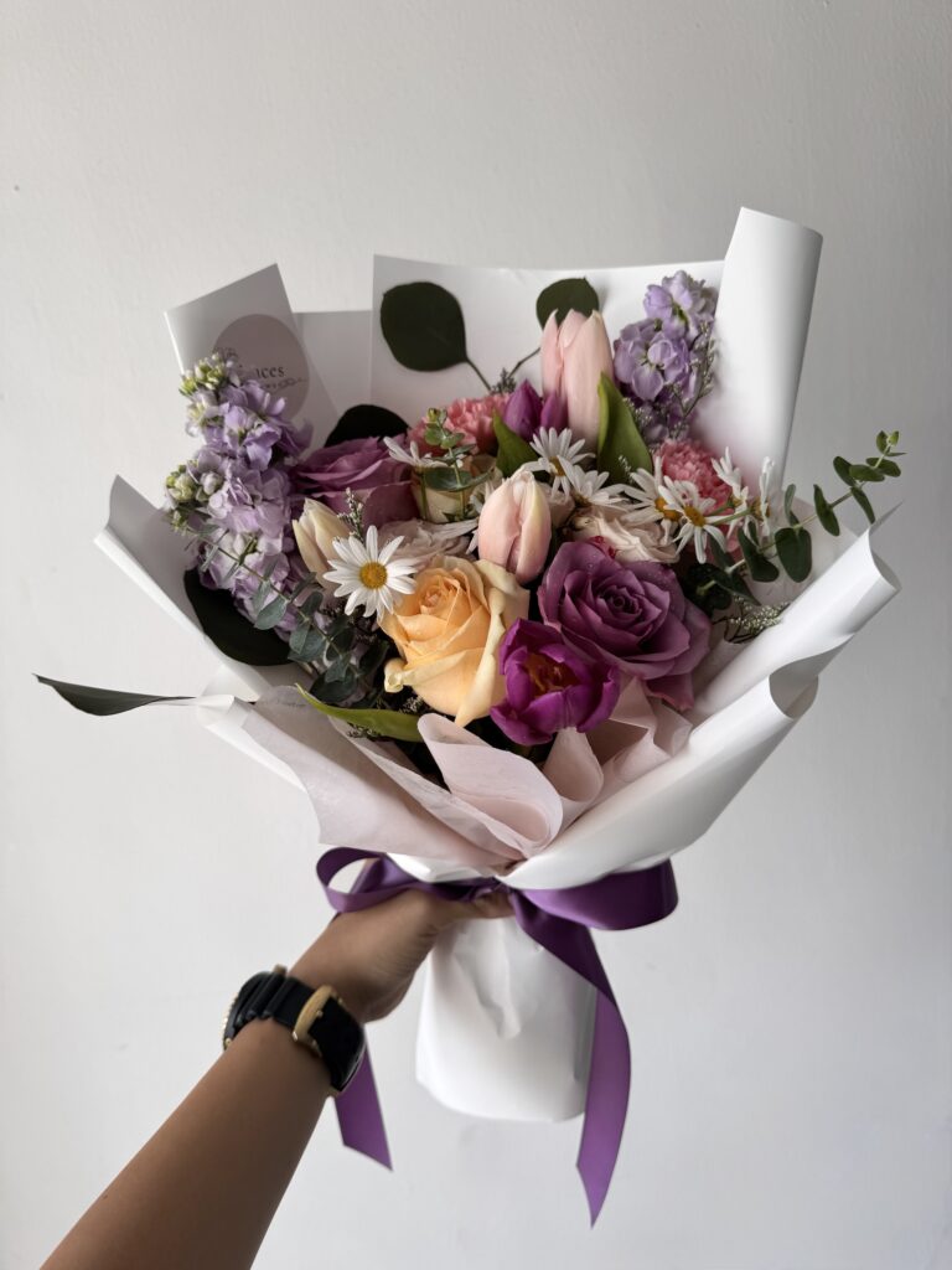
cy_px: 635
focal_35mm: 24
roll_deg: +7.4
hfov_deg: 56.8
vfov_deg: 71.6
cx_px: 476
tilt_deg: -13.4
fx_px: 880
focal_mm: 6.76
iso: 80
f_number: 1.78
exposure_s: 1/460
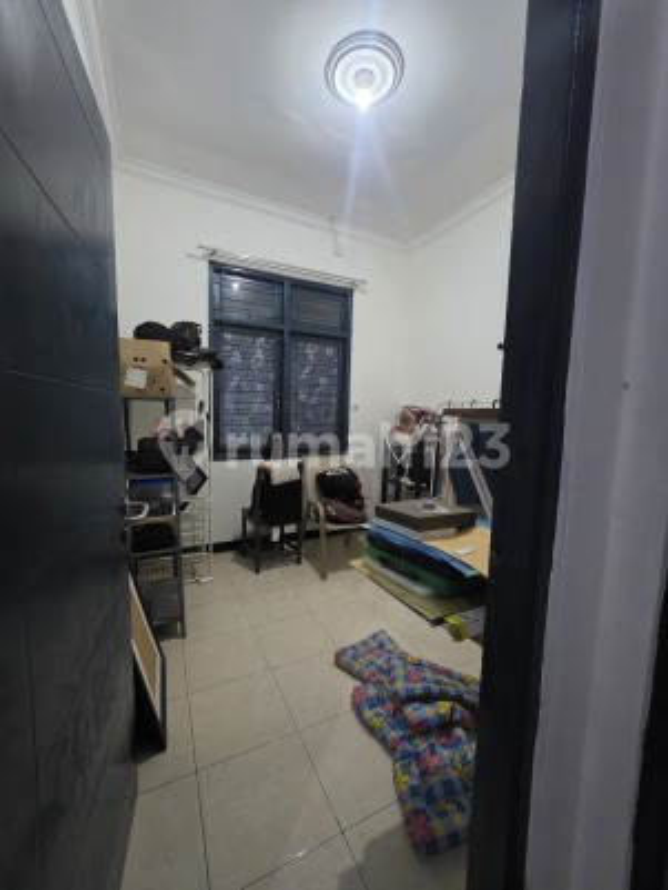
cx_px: 334
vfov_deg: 106.2
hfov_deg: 89.9
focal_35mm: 13
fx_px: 334
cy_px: 445
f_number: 1.9
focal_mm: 2.2
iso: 800
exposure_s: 1/50
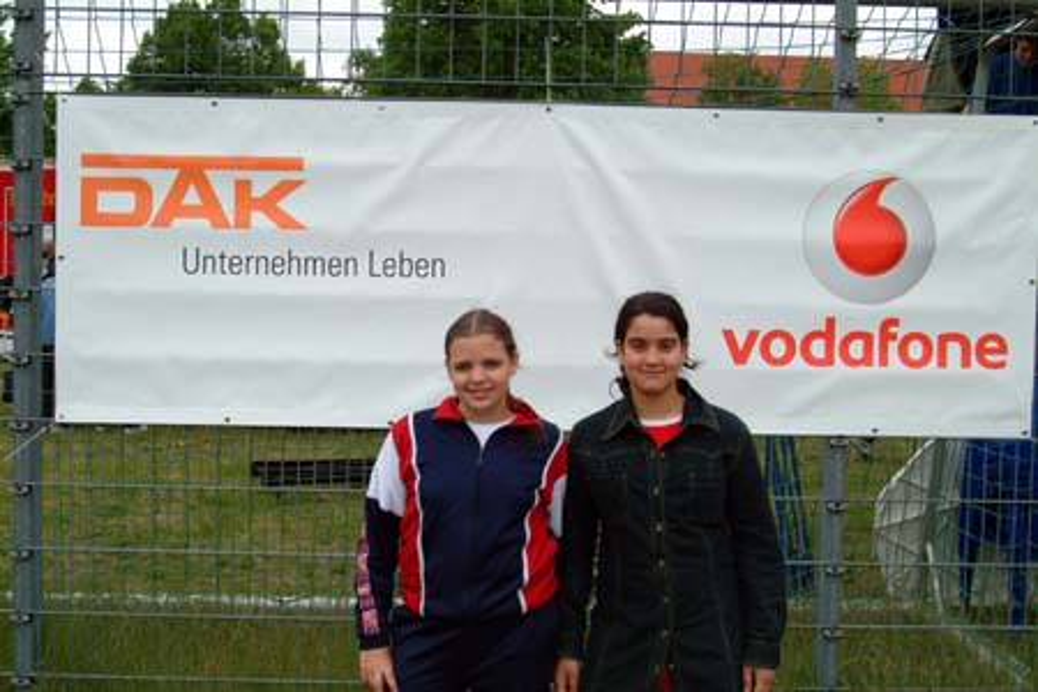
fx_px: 1297
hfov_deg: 43.6
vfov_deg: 29.9
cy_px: 346
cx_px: 519
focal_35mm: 45
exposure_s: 1/350
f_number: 9.5
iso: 400
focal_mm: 30
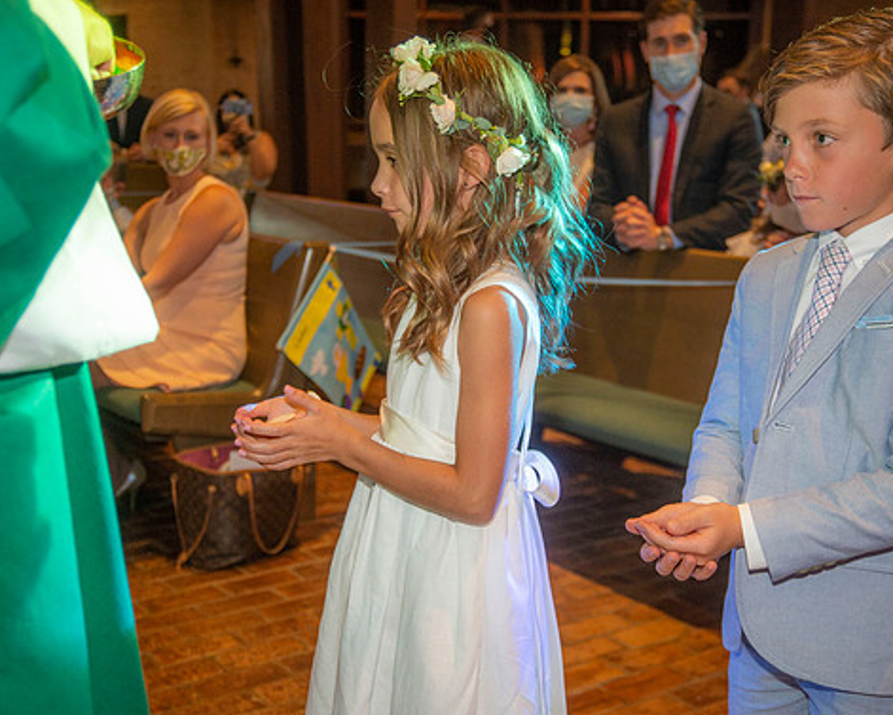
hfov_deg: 36.0
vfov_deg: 29.1
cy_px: 362
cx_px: 491
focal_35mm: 52
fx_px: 1375
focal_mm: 45
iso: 1600
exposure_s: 1/200
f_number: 5
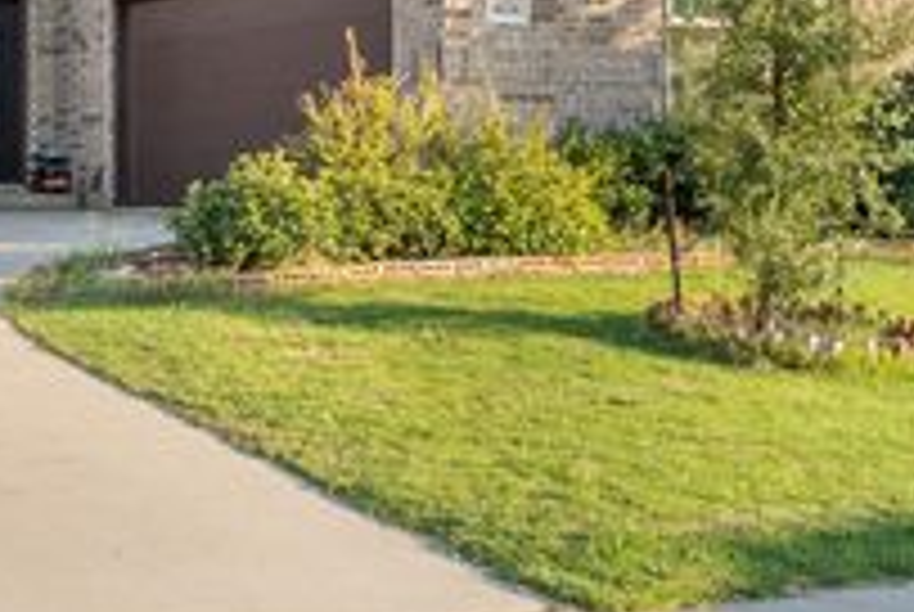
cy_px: -16
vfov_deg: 21.6
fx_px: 1544
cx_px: 59
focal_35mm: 61
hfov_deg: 31.2
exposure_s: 1/250
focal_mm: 24.7
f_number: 2.8
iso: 100
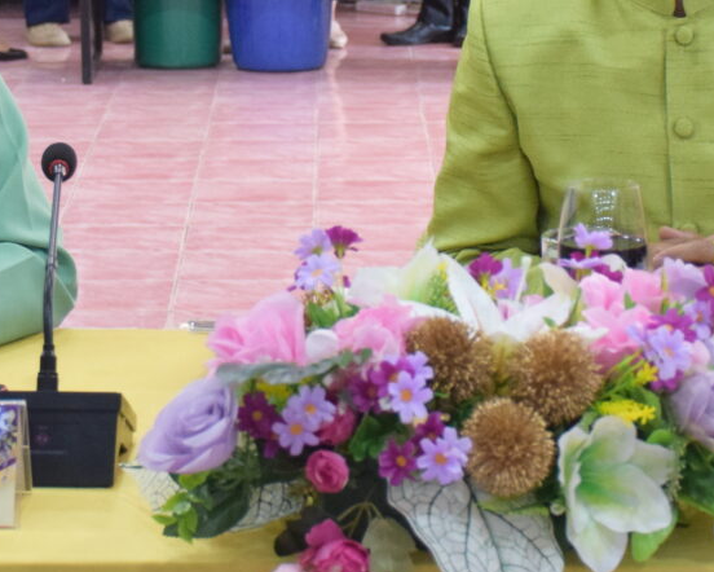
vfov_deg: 9.9
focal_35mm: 155
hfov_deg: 12.4
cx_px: 312
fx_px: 3277
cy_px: 18
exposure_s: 1/80
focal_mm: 38
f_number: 5.6
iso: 2000
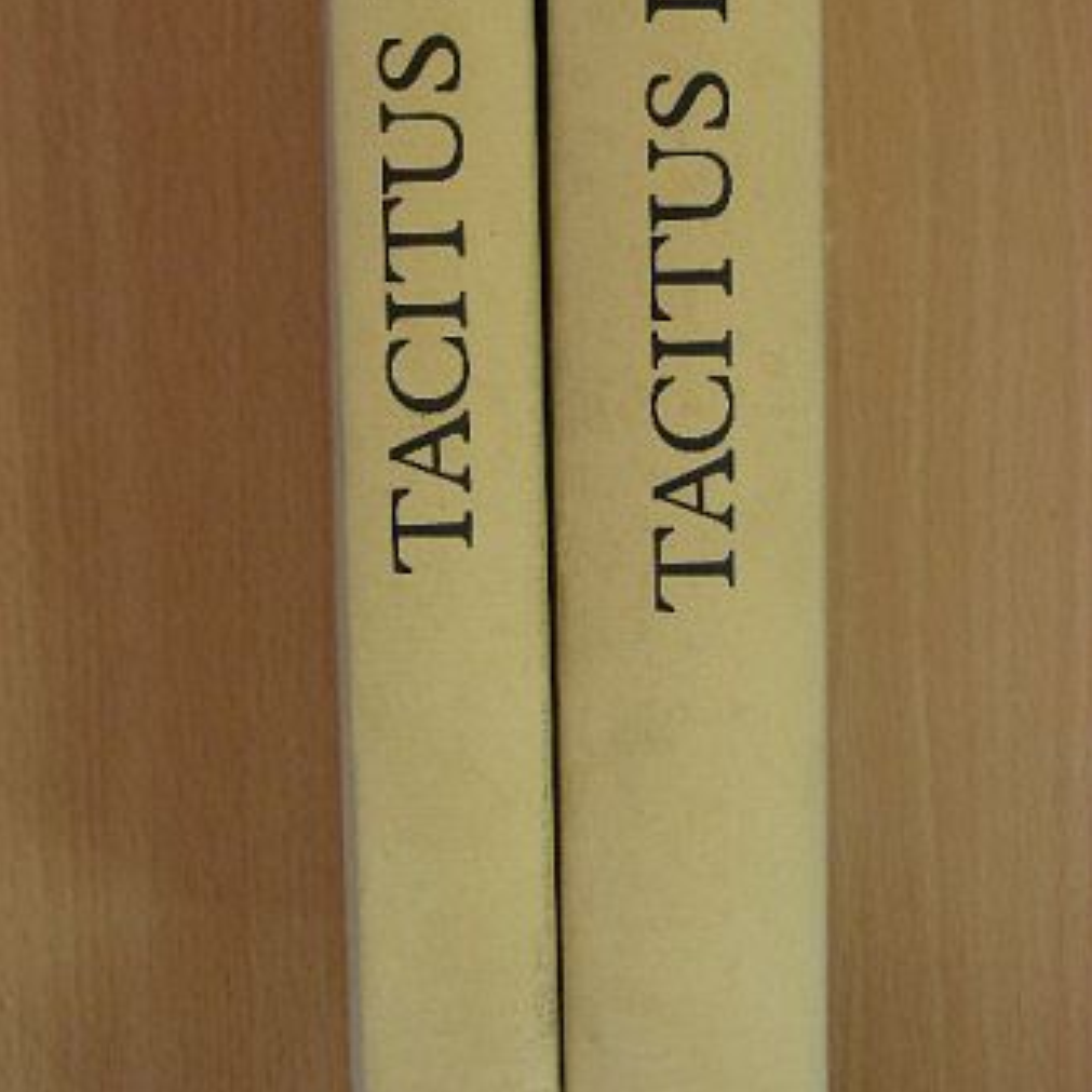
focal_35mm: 69
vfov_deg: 24.9
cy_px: 403
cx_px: 548
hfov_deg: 25.0
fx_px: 2463
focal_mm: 9.7
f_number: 3.5
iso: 170
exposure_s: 1/30.2
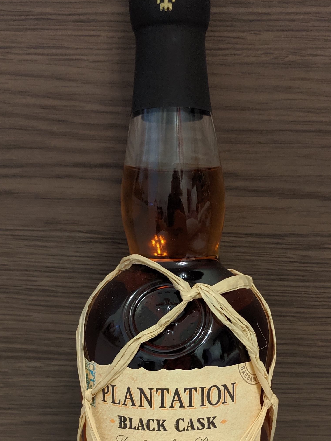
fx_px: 688
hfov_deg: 27.0
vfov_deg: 34.3
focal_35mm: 54
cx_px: 169
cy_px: 361
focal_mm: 4.44
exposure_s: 1/25
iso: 441
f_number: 1.8
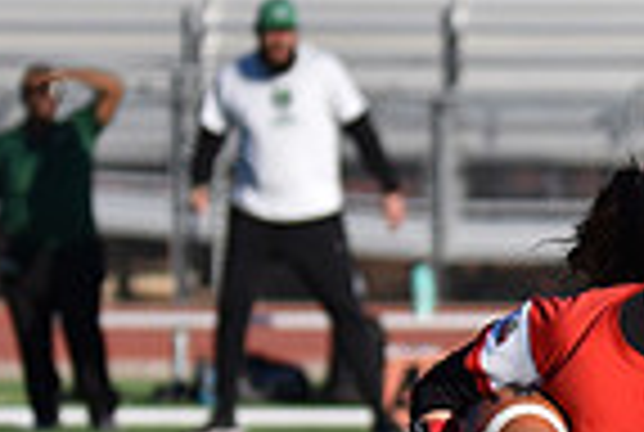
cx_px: 730
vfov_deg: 2.3
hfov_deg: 3.4
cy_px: 421
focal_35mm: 607
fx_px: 10881
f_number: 5
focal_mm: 150
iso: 400
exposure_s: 1/4000
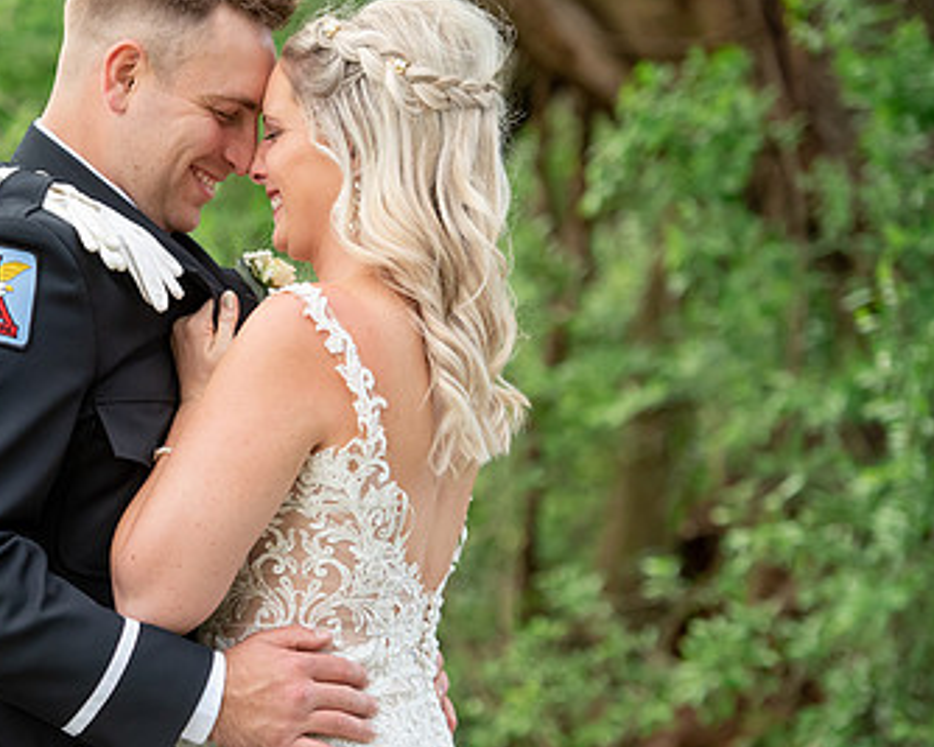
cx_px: 165
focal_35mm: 199
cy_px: 348
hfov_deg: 9.7
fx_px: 5499
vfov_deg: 7.8
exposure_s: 1/2000
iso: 1600
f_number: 3.2
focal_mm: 122
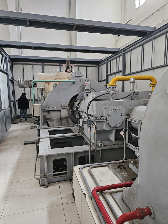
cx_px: 84
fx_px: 149
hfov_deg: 58.9
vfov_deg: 73.9
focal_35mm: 23
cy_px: 112
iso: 500
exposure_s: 1/100
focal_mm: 6.3
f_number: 1.7
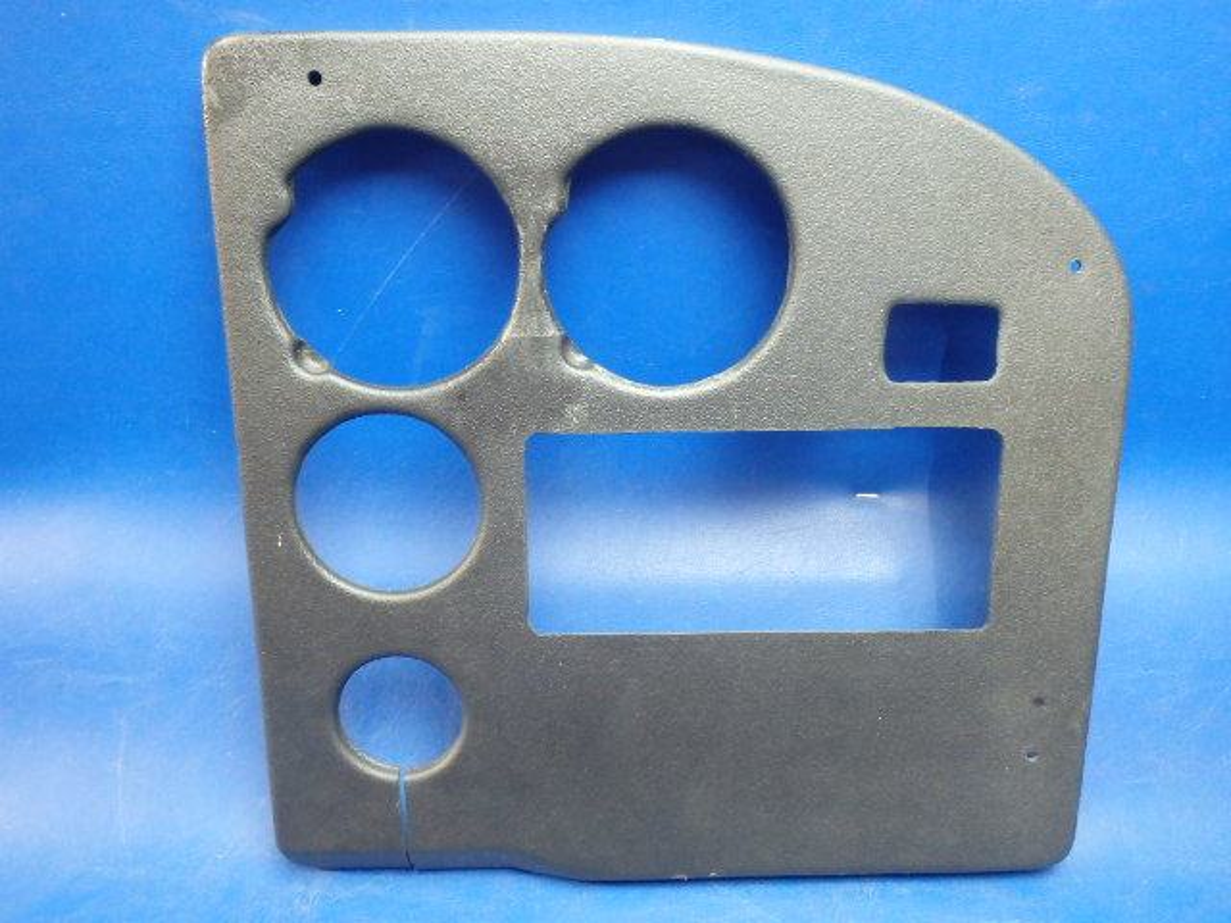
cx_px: 616
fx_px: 996
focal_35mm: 28
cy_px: 462
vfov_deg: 49.7
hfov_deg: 63.4
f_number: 3.9
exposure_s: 1/15
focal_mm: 5
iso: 800
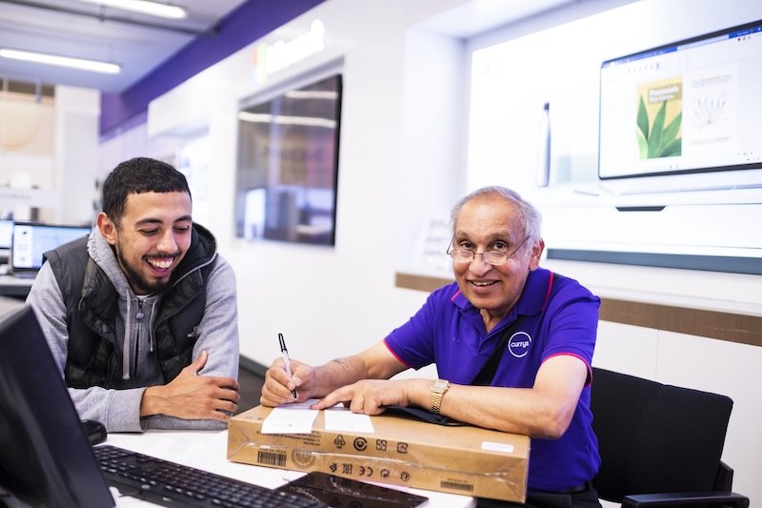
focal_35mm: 35
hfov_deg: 54.4
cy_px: 254
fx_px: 741
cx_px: 381
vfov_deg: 37.8
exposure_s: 1/250
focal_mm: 23
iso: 500
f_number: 1.4
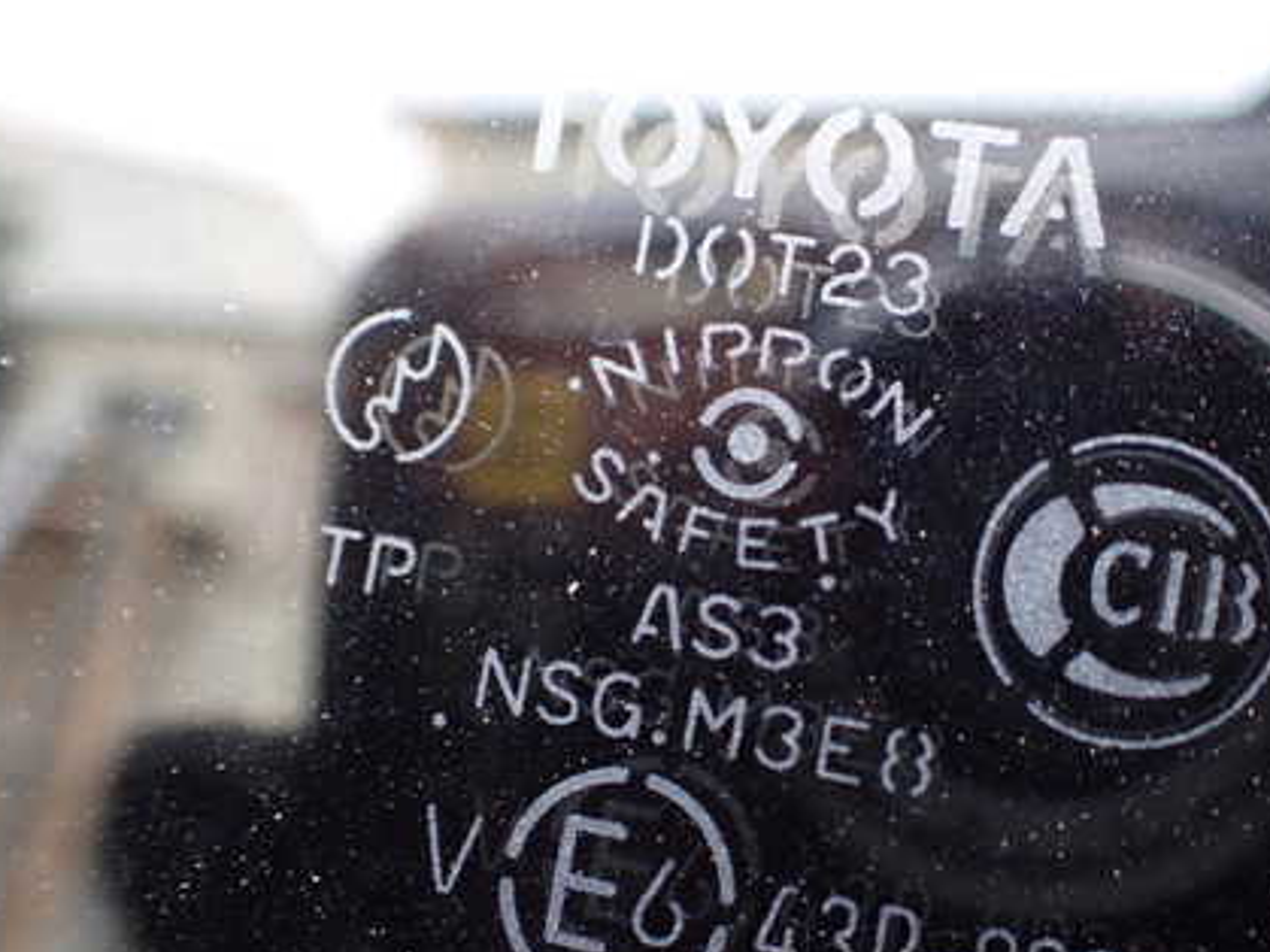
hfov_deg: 43.4
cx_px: 818
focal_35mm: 43
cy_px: 485
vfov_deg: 33.6
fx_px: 1577
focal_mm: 5.4
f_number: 2.3
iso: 125
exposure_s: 1/125
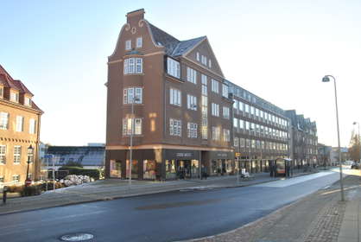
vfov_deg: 40.1
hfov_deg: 57.2
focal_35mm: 33
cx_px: 180
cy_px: 121
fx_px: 331
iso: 200
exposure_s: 1/100
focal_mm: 22
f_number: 9
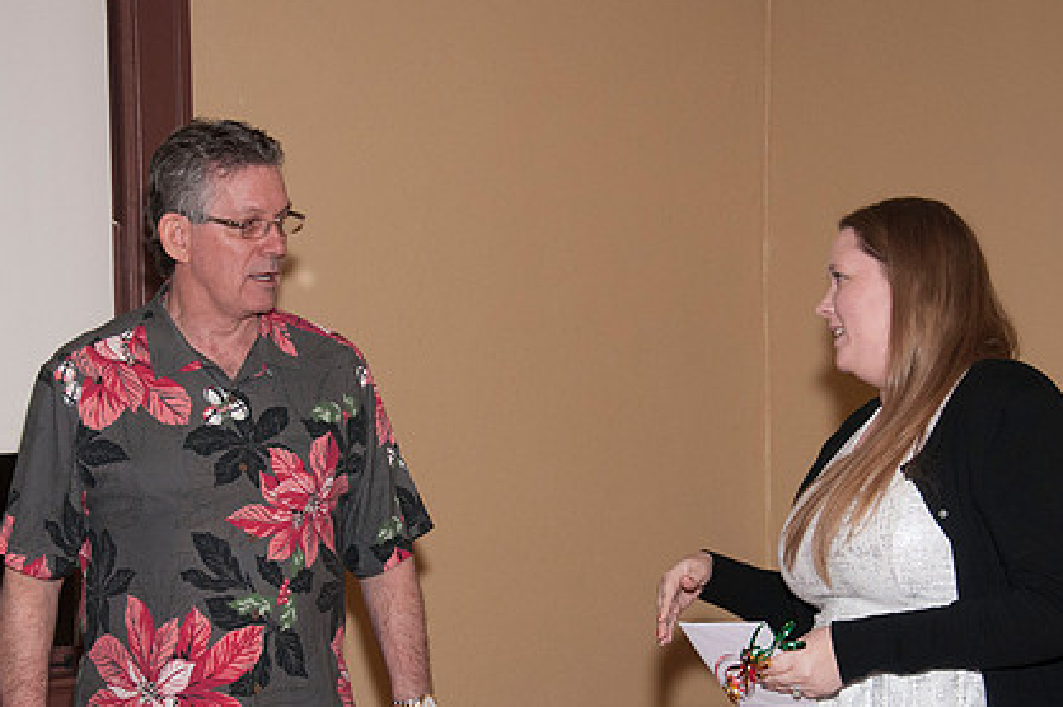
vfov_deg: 17.2
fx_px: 2331
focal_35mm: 79
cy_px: 431
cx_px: 521
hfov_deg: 25.7
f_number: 5.6
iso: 800
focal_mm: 38
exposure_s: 1/80
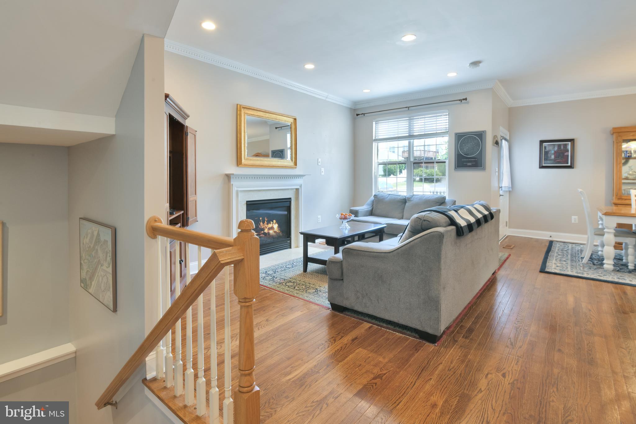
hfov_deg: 96.7
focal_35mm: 16
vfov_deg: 73.7
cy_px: 212
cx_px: 318
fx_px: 283
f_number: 14
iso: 100
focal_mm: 16
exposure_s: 1/3.33
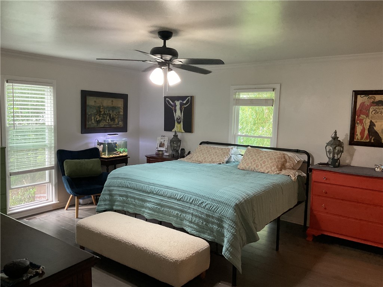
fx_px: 321
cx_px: 192
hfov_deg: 61.7
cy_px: 144
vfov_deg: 48.2
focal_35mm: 29
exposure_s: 1/60
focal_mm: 3
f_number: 1.8
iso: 200
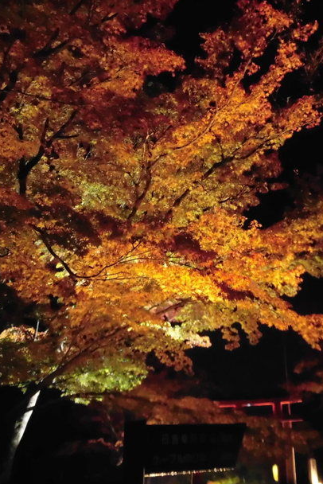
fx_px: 524
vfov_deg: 49.5
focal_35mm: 39
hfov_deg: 32.5
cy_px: 242
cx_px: 293
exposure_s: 1/10
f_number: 3.3
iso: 800
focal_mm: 4.98
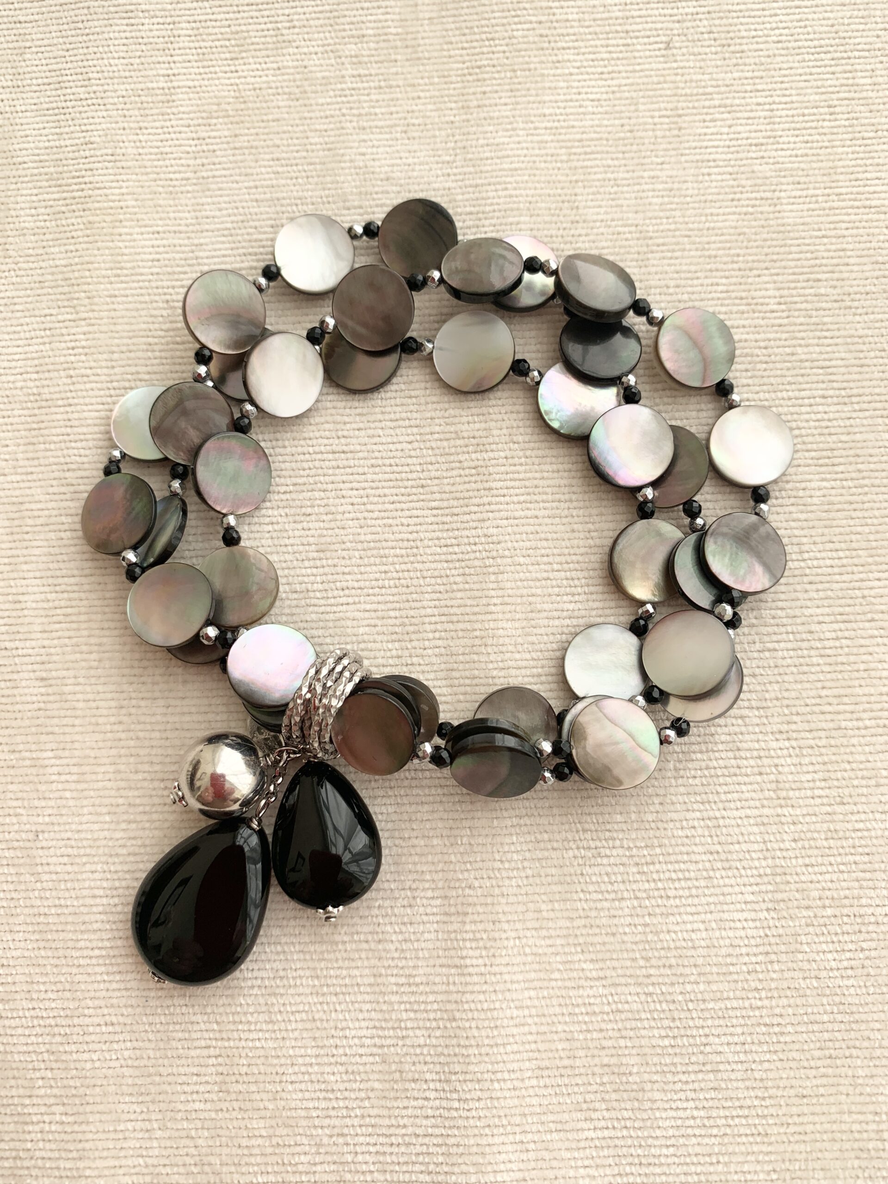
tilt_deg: -80.7
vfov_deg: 67.3
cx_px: 444
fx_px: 889
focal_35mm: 26
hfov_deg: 53.1
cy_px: 592
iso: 25
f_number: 1.8
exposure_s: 1/771
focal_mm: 4.25
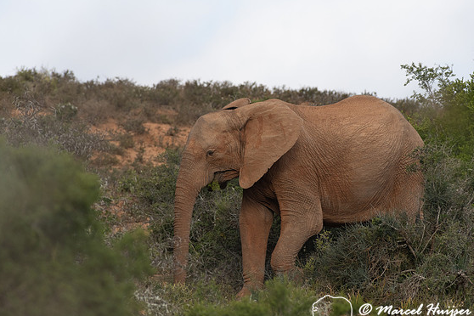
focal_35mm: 624
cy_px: 163
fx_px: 8215
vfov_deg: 2.2
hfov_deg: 3.3
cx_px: 238
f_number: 9
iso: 800
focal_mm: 600
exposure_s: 1/1250
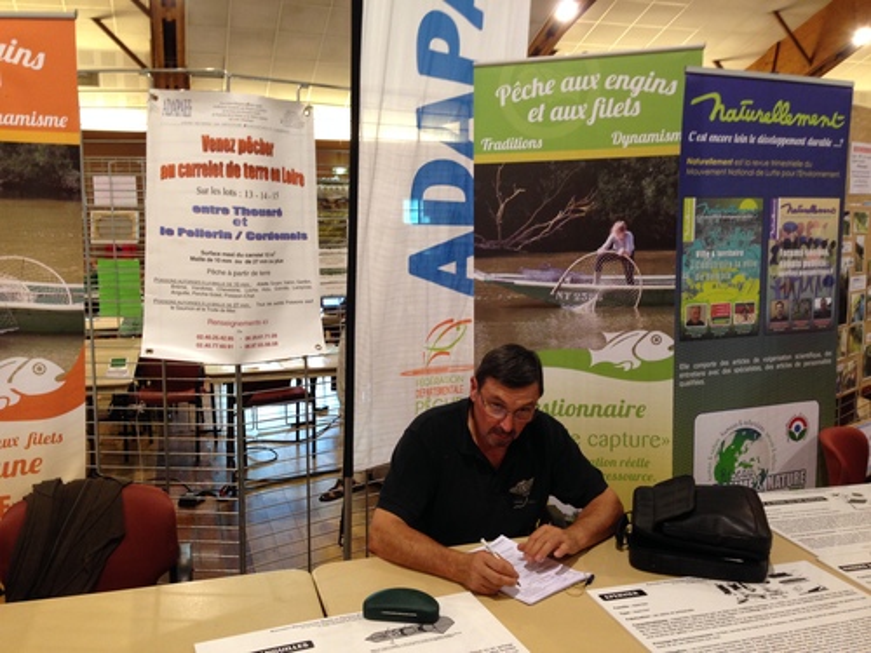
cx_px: 436
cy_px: 326
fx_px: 830
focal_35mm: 33
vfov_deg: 42.9
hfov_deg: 55.4
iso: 100
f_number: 2.4
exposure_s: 1/20
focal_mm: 4.12
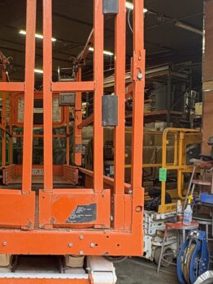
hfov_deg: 33.5
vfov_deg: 45.5
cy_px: 175
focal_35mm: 41
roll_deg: +0.5
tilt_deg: -3.3
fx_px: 337
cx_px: 27
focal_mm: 2.22
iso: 160
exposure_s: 1/120
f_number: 2.2
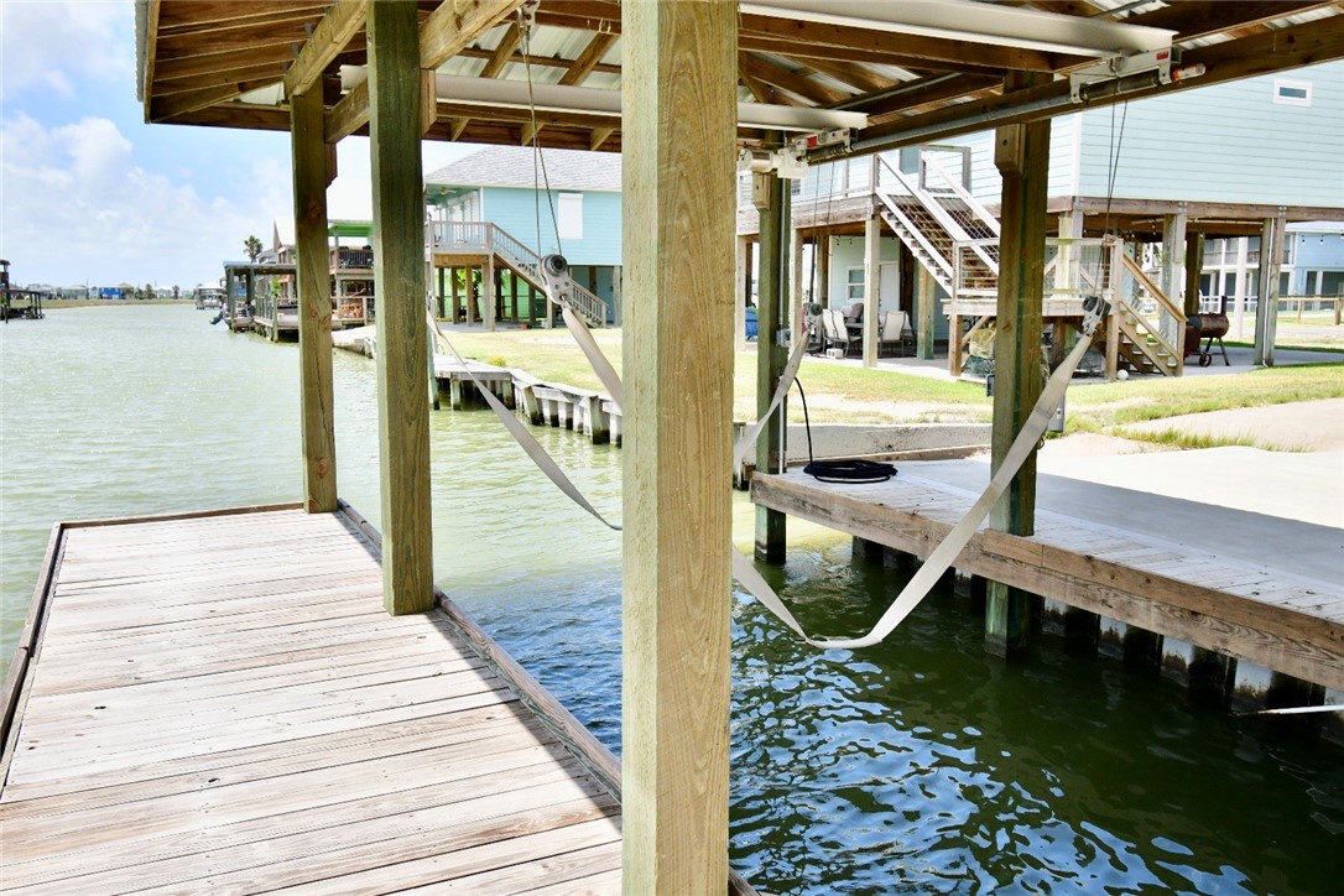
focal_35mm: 30
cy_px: 448
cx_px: 672
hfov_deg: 61.9
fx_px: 1120
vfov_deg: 43.6
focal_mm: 20
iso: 200
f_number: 6.3
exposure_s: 1/800
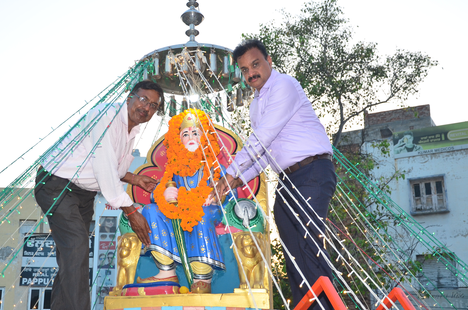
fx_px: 649
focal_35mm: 50
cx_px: 205
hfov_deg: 39.6
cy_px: 161
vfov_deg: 26.9
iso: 320
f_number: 4
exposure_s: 1/125
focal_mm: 26
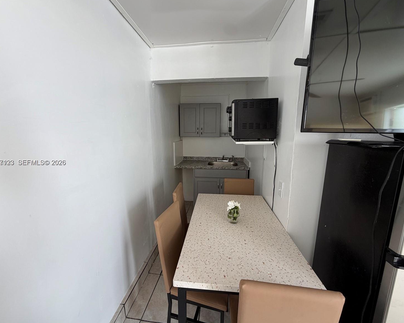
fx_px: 179
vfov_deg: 84.0
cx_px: 201
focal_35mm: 15
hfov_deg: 96.8
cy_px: 163
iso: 80
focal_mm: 2.22
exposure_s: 1/121
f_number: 2.2
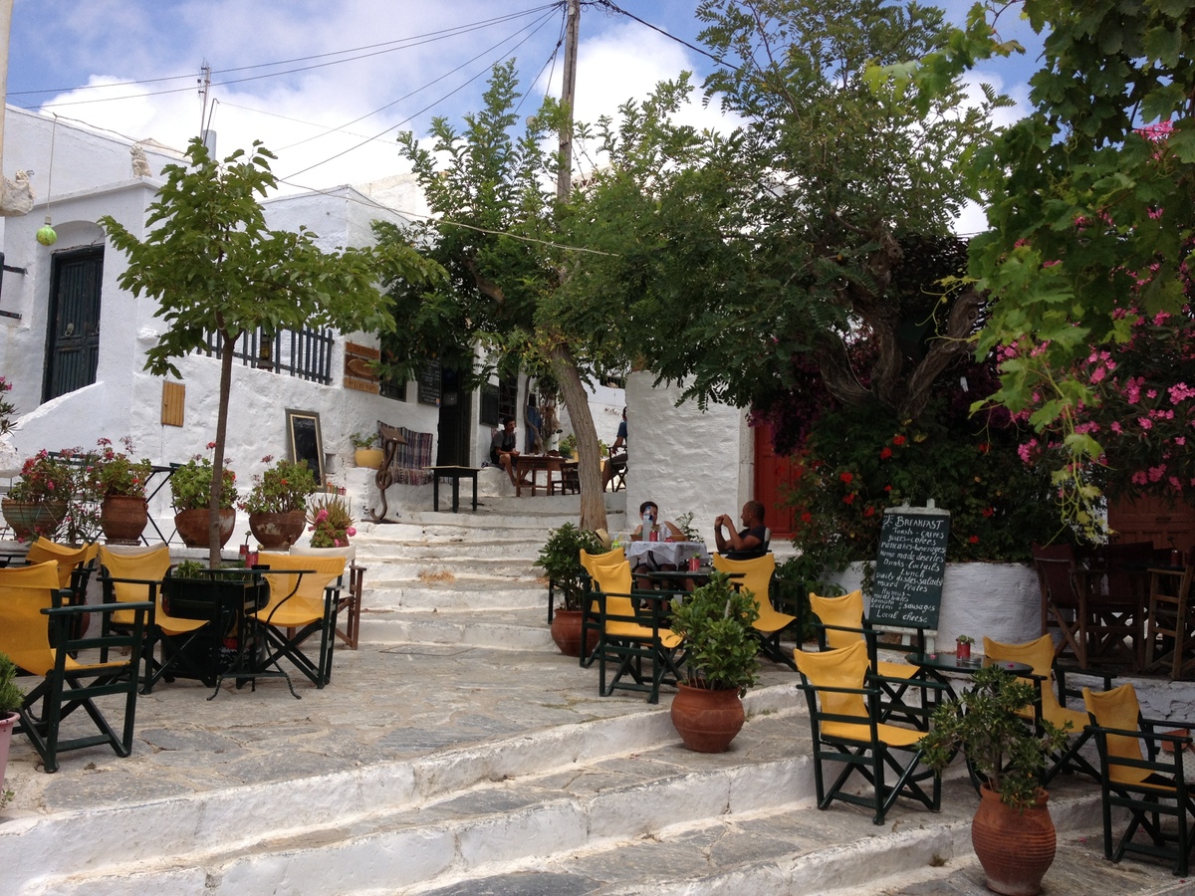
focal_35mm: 35
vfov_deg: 40.7
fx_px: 1208
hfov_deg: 52.6
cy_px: 448
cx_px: 598
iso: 50
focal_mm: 4.28
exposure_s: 1/1453
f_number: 2.4
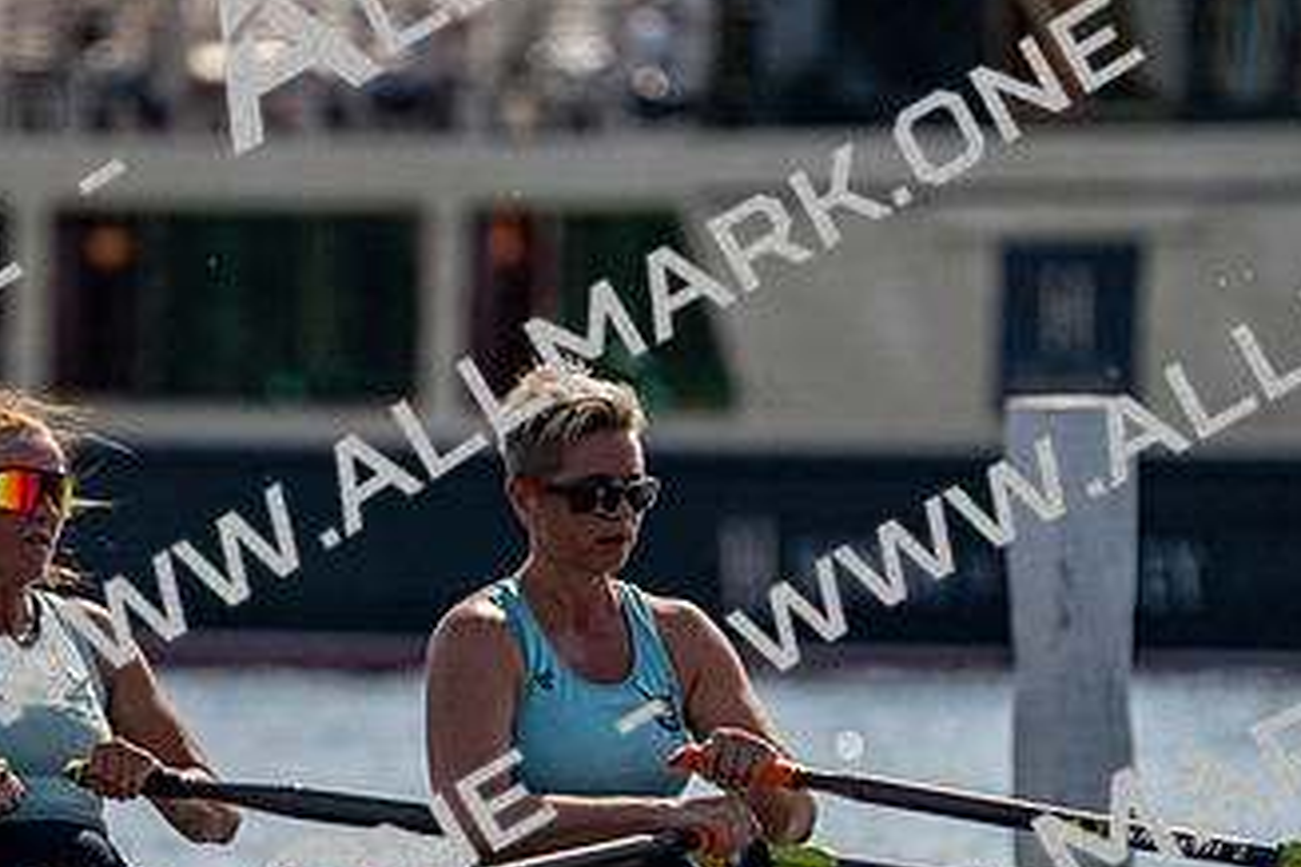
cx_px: 438
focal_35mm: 763
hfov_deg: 2.7
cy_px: 738
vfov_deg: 1.8
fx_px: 27572
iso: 125
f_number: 6.3
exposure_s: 1/1600
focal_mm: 430
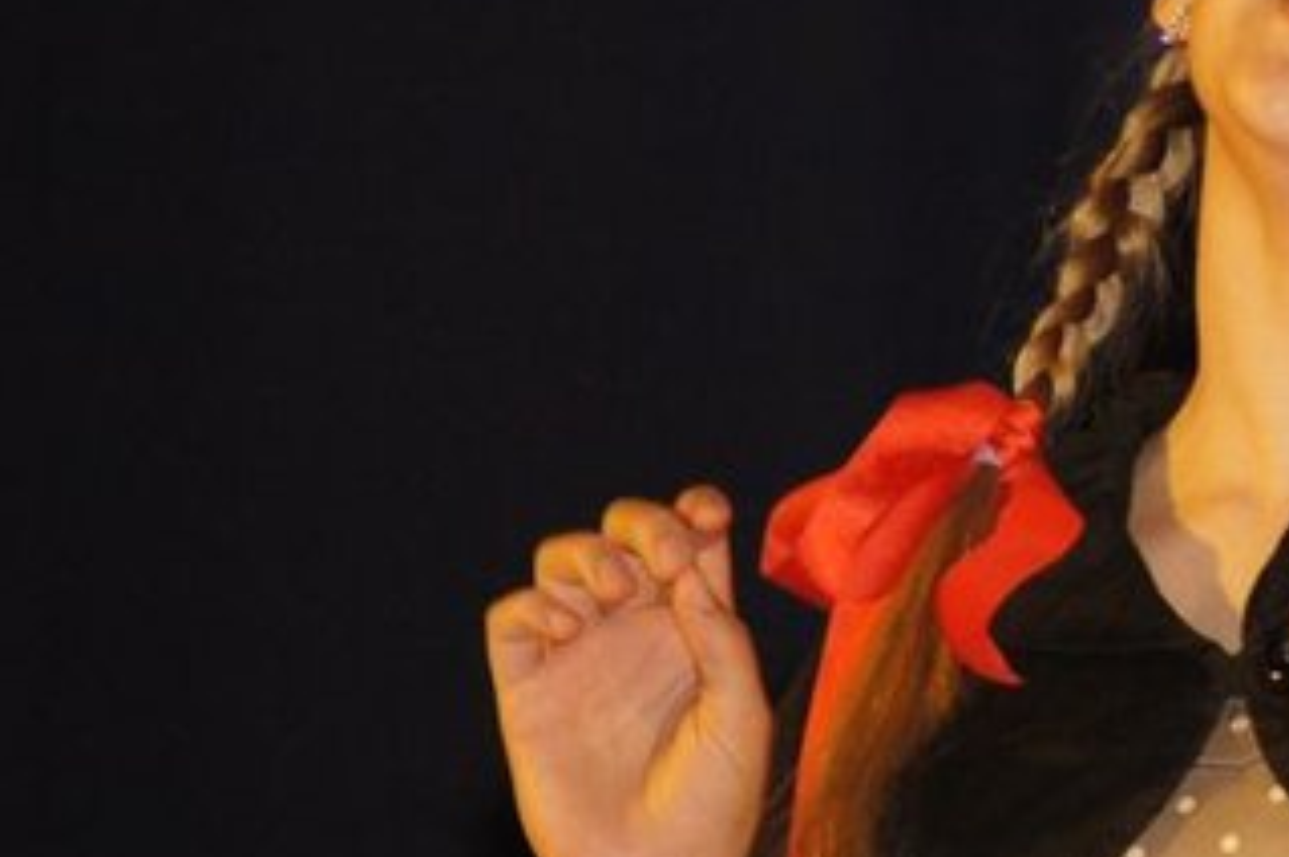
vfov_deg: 1.5
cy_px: 206
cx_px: 1180
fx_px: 32799
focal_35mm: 917
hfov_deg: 2.3
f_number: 5.6
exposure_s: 1/160
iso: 1600
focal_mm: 300
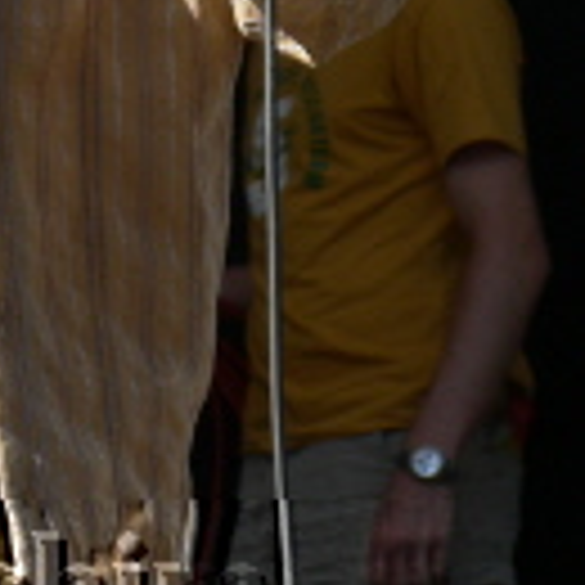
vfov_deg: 4.0
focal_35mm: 439
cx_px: -158
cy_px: -358
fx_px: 8394
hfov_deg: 4.0
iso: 64
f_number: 4
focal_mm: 24.6
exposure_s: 1/320
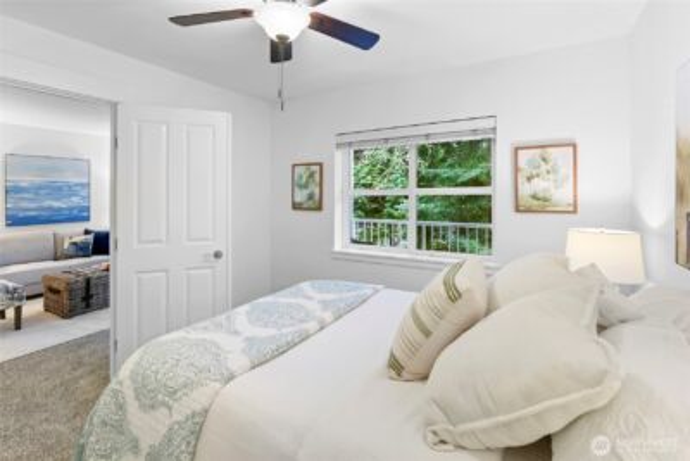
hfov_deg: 96.7
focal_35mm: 16
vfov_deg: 73.8
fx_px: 307
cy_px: 230
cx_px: 345
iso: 200
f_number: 8
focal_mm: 16
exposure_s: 1/2
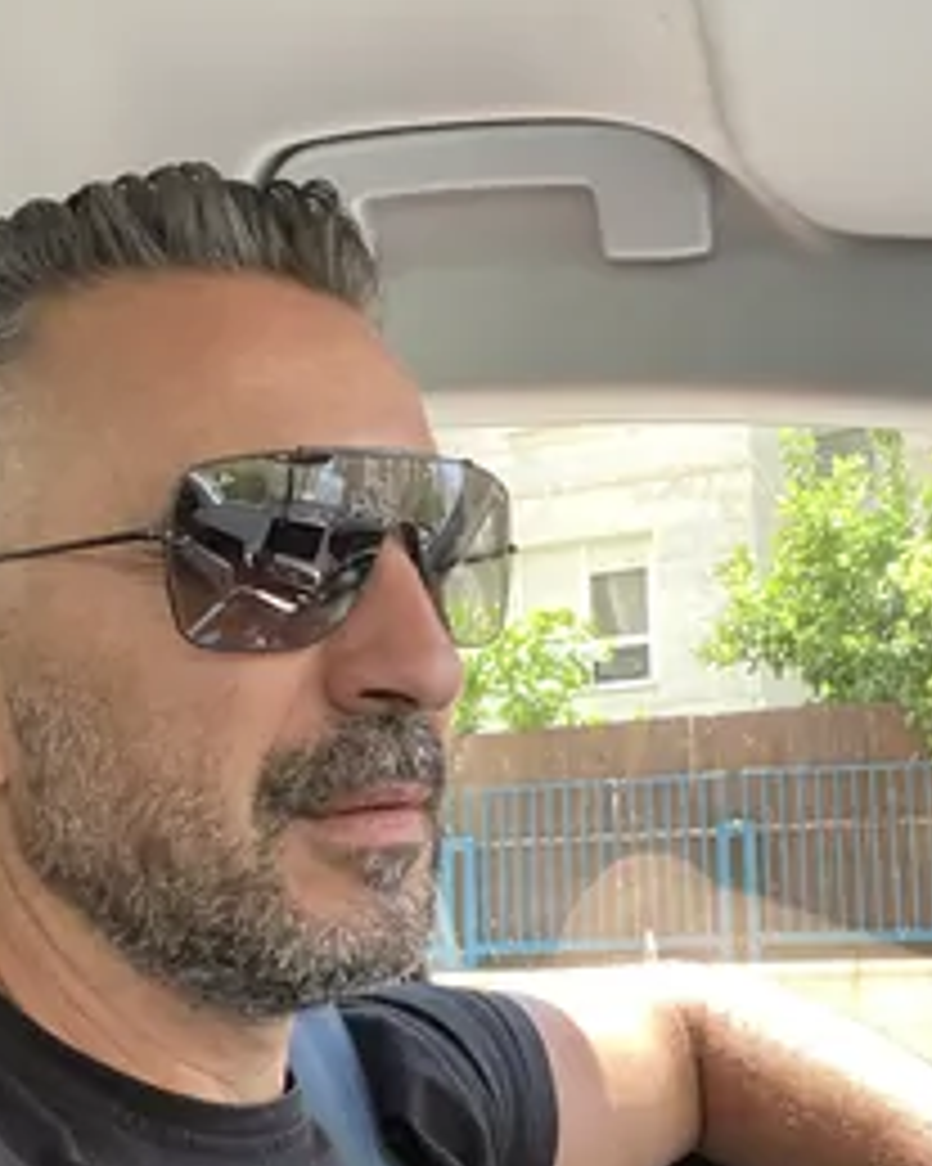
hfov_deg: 29.6
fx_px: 1759
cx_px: 387
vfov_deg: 36.4
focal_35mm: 51
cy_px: 756
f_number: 2.2
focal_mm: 2.71
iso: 100
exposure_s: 1/108
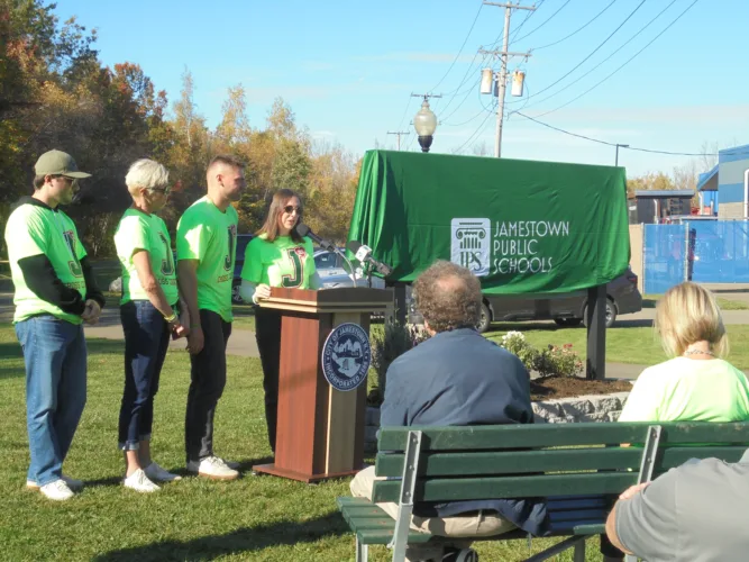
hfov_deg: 34.4
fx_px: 1211
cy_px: 281
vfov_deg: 26.1
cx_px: 374
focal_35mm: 56
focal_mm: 10.1
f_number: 5.2
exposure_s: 1/250
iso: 100
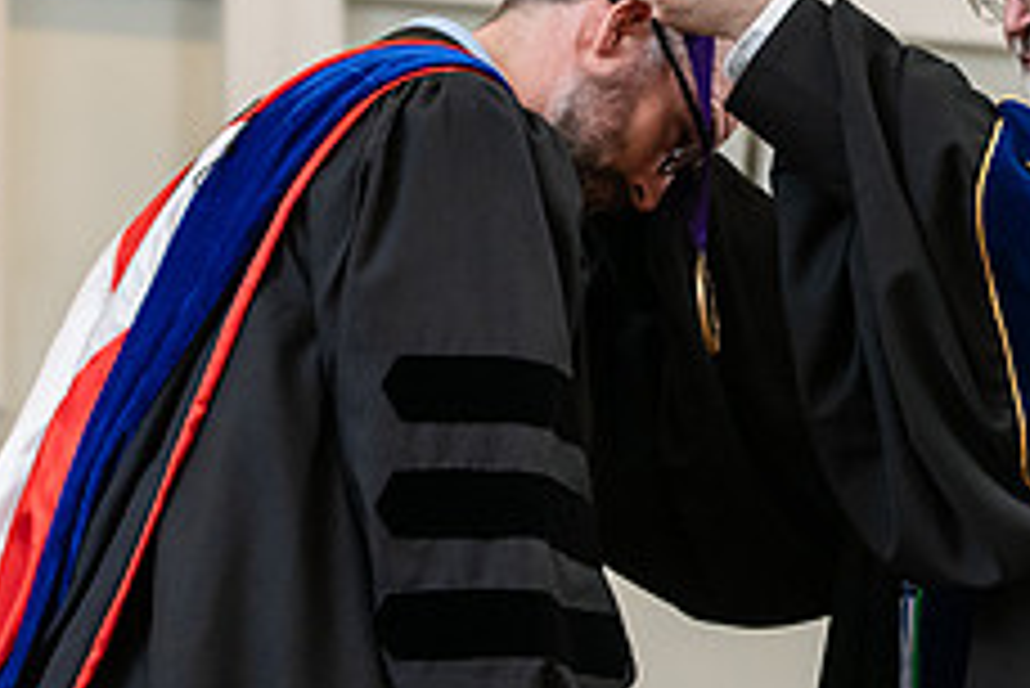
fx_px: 5812
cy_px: 227
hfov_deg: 10.1
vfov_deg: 6.8
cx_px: 913
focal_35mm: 203
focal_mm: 80
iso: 1600
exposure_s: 1/200
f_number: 4.5
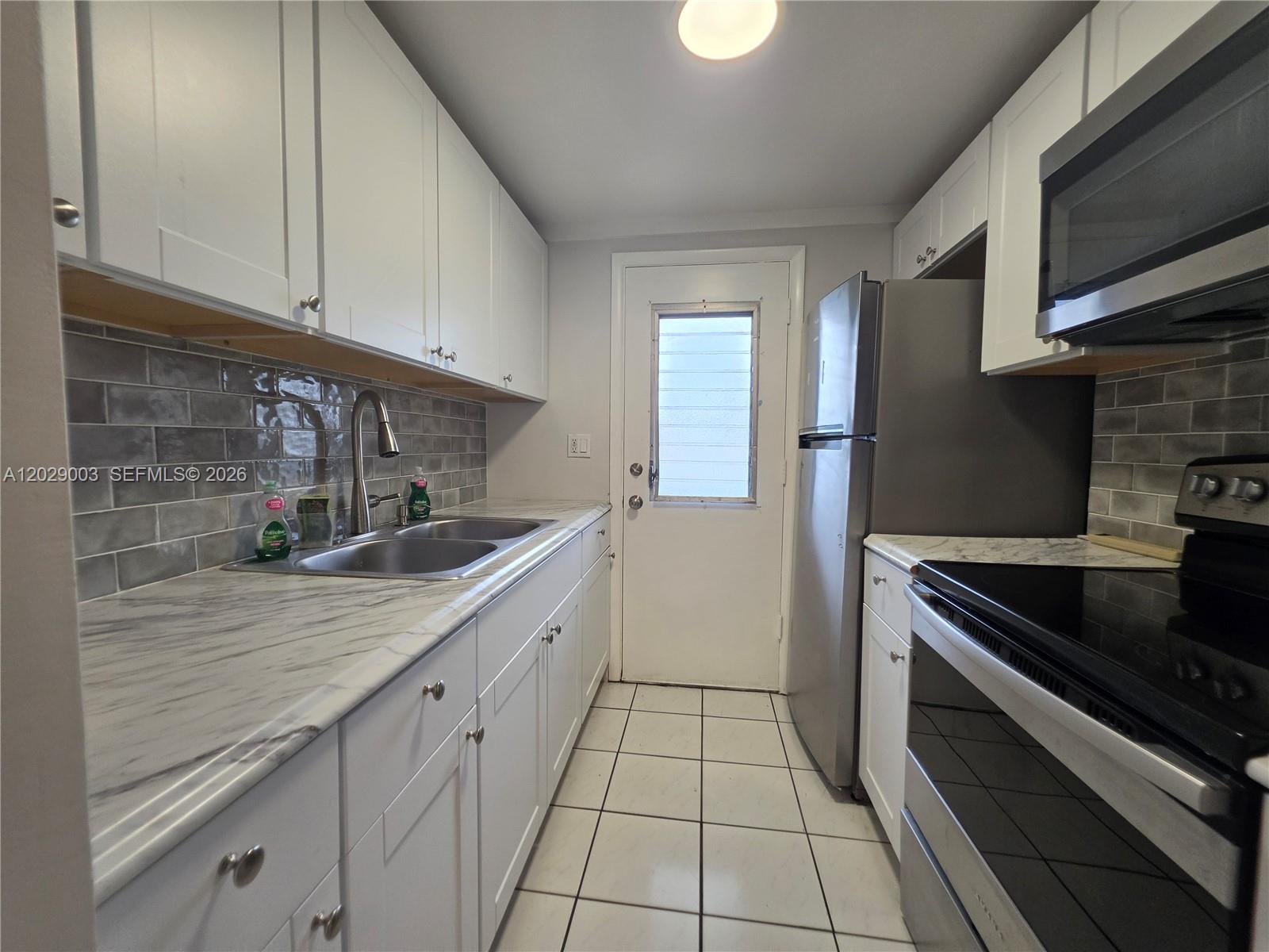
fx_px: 477
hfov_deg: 106.2
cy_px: 476
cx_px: 634
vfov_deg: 89.9
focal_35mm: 13
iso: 125
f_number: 1.9
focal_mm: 2.2
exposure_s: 1/120
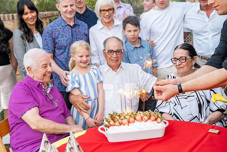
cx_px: 114
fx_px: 277
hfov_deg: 44.5
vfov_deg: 30.5
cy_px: 76
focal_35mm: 44
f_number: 6.3
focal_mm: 44
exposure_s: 1/160
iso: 1250
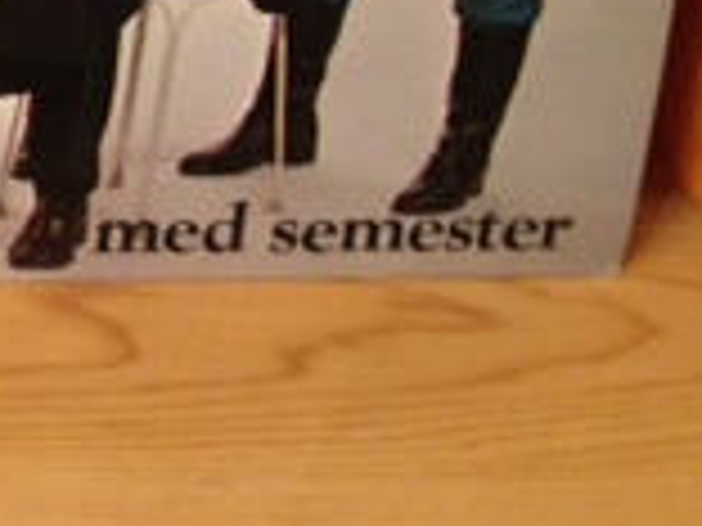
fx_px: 2920
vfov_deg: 9.9
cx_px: -639
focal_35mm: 144
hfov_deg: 12.3
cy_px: -351
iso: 200
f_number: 2.4
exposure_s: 1/20
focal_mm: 4.28
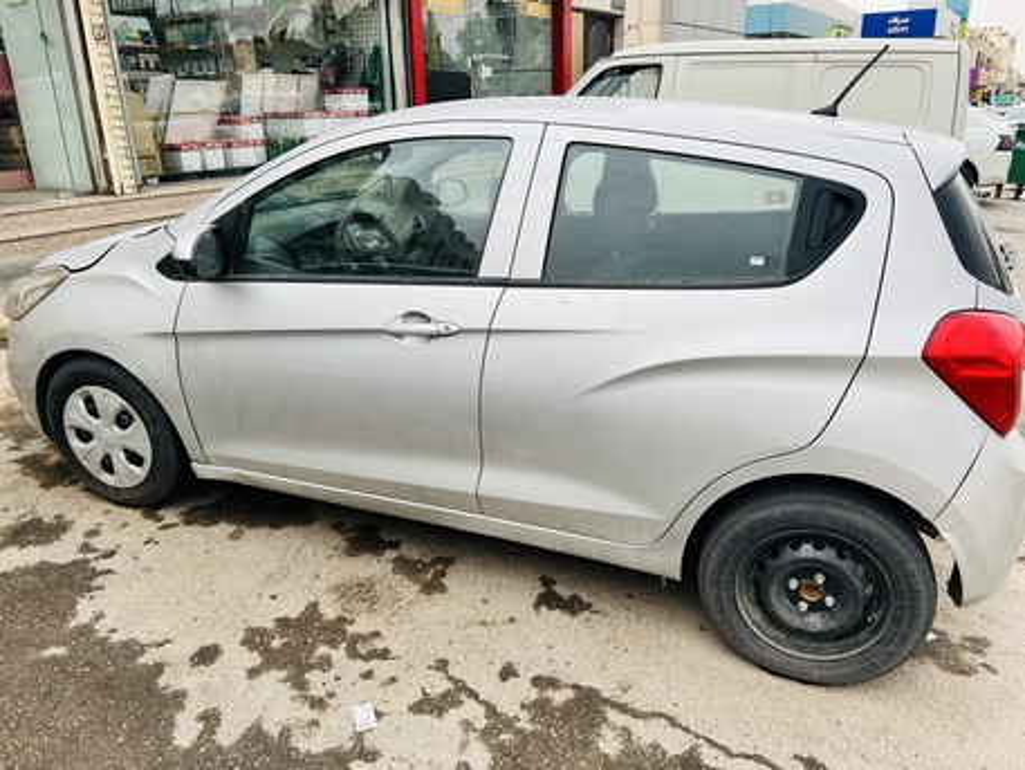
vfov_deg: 53.1
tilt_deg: -21.3
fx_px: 770
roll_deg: +0.6
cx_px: 512
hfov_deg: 67.3
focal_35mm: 26
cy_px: 385
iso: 50
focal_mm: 5.7
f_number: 1.5
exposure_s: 1/859
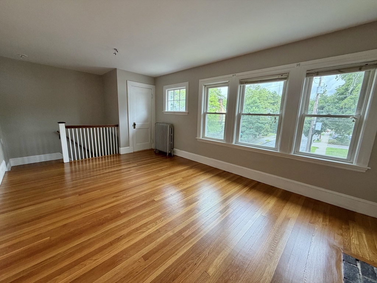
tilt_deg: -10.3
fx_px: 152
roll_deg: -2.5
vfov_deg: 85.7
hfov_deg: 102.1
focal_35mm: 14
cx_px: 188
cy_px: 142
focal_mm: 2.22
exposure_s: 1/60
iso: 160
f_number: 2.2
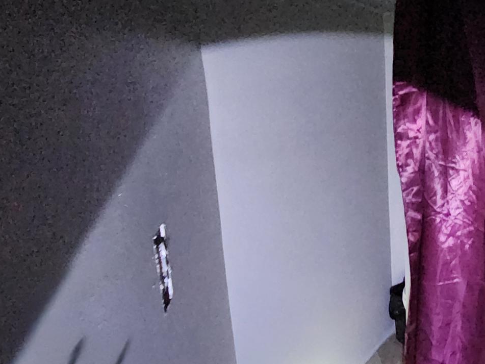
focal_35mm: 28
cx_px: 428
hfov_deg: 55.8
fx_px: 392
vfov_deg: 49.7
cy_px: 179
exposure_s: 1/24
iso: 1600
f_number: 2.2
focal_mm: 2.2
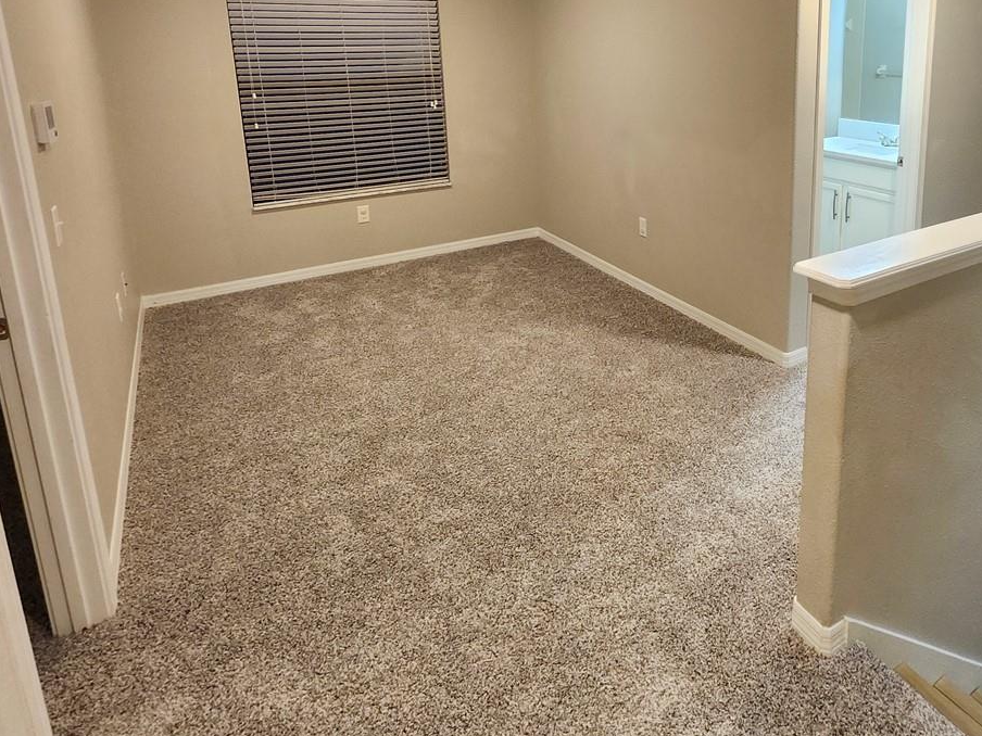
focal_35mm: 23
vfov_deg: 55.8
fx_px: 652
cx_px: 658
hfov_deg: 71.6
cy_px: 177
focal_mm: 1.74
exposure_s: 1/40
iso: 320
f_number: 2.2
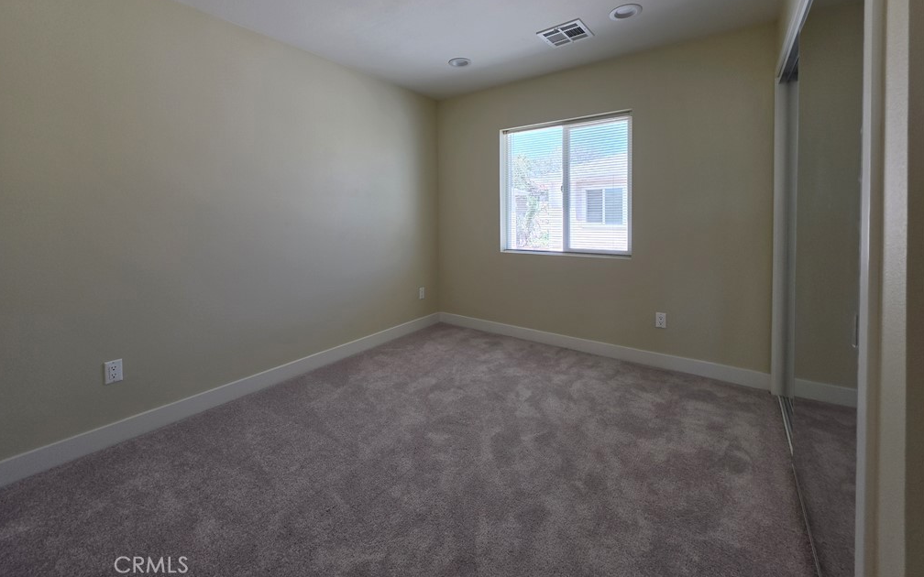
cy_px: 226
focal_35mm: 14
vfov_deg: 77.6
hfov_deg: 105.3
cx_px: 459
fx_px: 353
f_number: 1.9
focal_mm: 2.2
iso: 32
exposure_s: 1/120
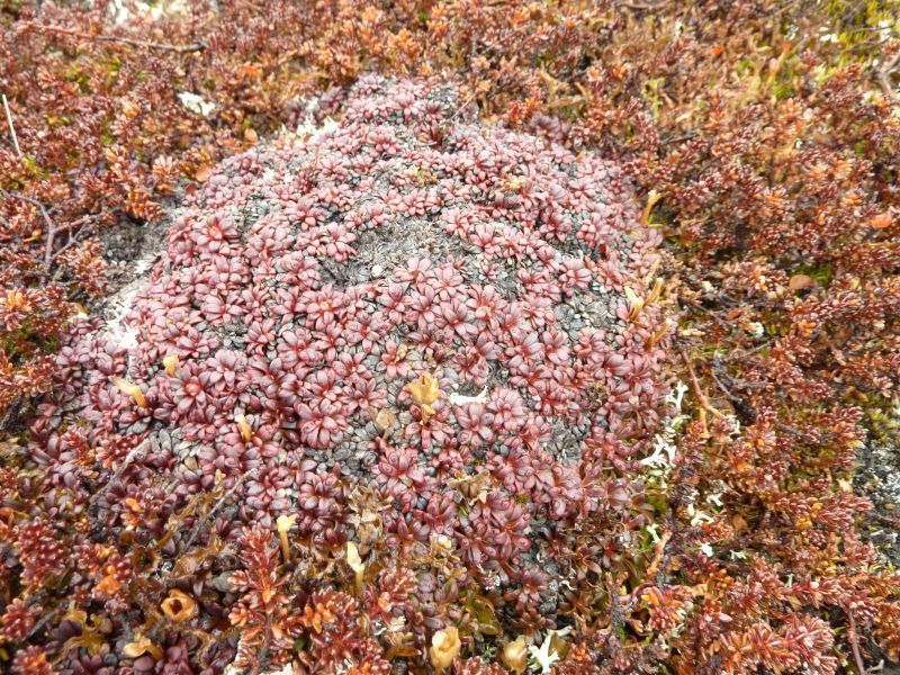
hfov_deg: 69.4
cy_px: 338
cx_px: 450
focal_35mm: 25
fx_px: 650
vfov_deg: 54.9
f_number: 4
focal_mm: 4.1
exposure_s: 1/40
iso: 100
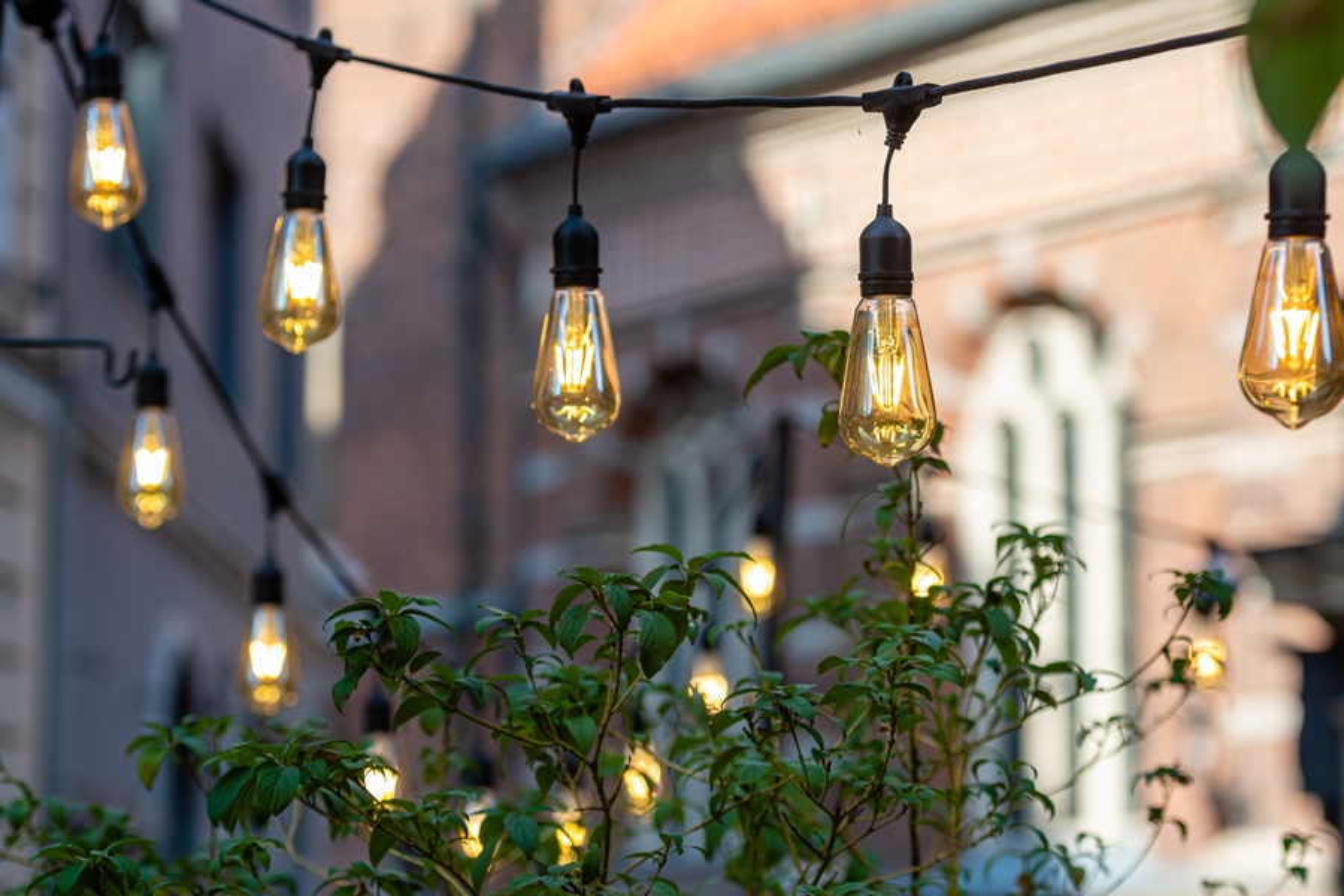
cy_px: 448
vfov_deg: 9.6
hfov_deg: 14.4
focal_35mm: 142
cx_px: 672
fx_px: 5320
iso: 250
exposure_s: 1/1000
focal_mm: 95
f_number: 4
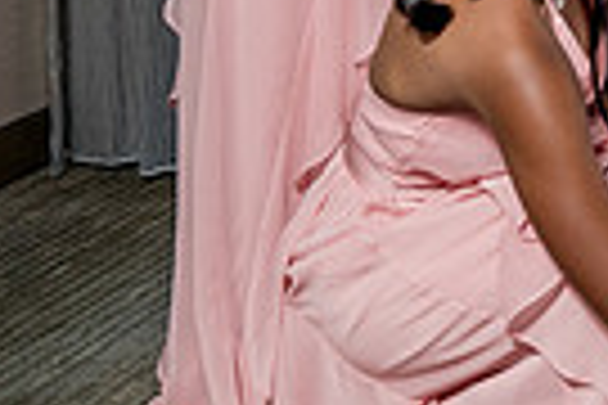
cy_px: -398
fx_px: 2212
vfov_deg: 9.8
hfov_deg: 13.5
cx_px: 1197
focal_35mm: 131
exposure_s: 1/200
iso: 640
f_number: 4
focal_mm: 25
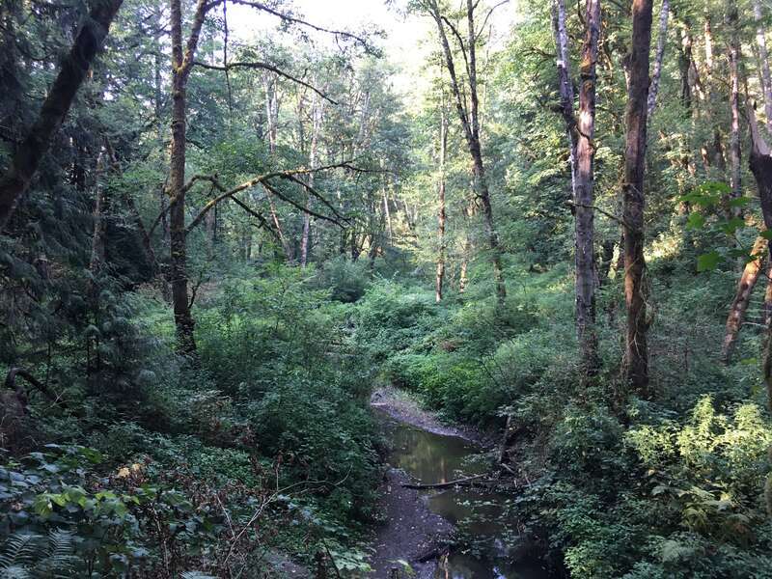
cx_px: 386
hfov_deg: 61.7
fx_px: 647
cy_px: 290
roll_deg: +1.0
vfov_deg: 48.2
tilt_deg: -1.4
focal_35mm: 29
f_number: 2.2
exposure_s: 1/30
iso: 32
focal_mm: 4.15
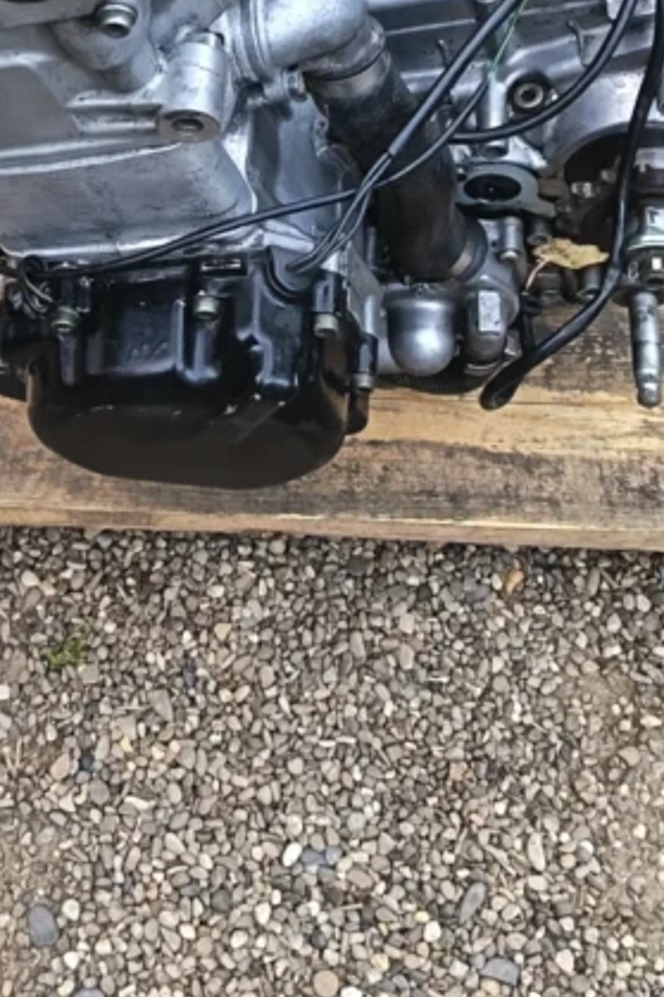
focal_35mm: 61
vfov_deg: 32.3
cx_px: 114
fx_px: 1689
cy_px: 255
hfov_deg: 21.9
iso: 148
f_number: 1.75
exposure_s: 1/100
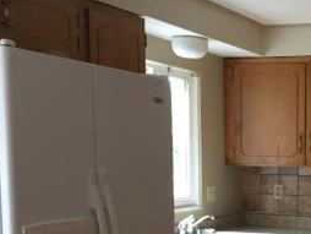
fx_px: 656
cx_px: 344
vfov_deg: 19.5
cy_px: 244
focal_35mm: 73
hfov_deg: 24.8
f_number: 2.2
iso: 80
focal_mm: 4.15
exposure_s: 1/30
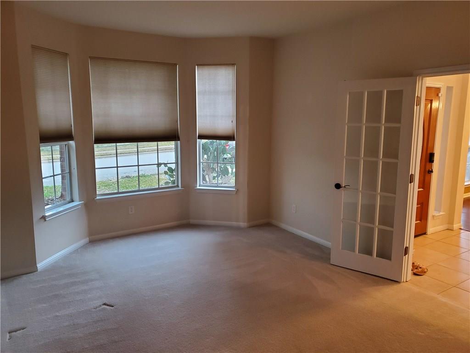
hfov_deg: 67.3
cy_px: 176
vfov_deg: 53.1
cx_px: 235
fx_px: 353
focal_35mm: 26
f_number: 1.5
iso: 320
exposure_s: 1/39
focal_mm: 4.3
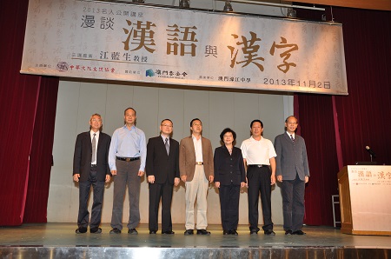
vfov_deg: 39.8
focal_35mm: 33
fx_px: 358
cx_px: 196
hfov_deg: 57.3
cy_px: 130
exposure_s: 1/60
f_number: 5
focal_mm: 22
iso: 500
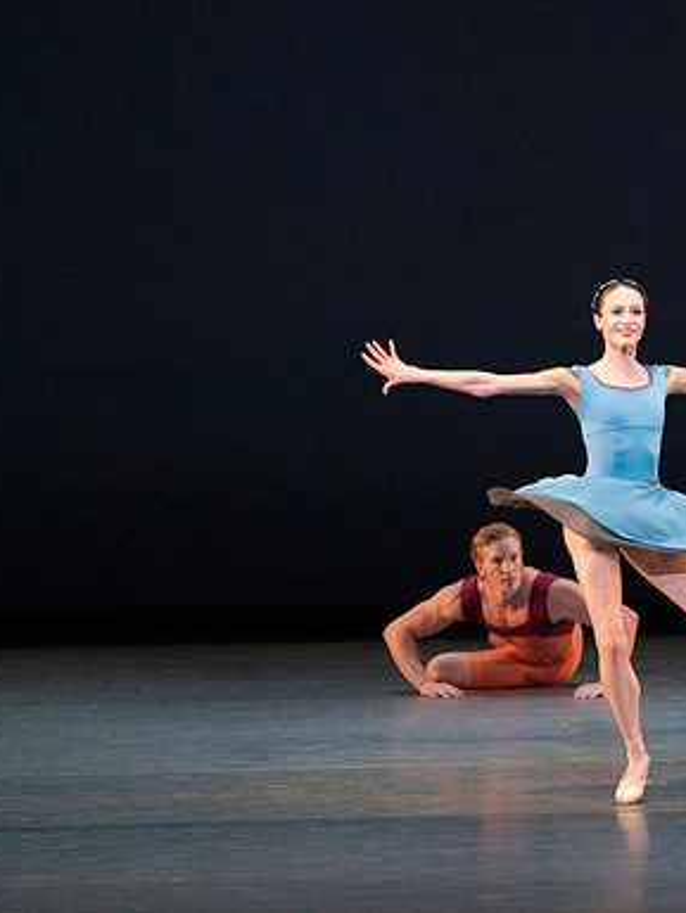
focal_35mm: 448
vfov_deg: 4.4
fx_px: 11831
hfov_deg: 3.3
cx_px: 558
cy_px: 456
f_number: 5.6
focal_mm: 309
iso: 6400
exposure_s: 1/400
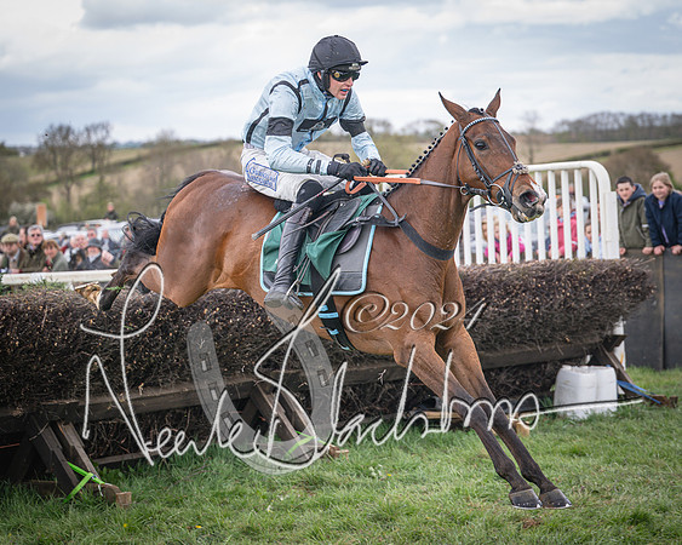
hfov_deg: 18.8
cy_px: 281
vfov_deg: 15.1
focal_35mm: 102
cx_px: 402
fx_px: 2053
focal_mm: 76
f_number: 2.8
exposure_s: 1/1250
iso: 400
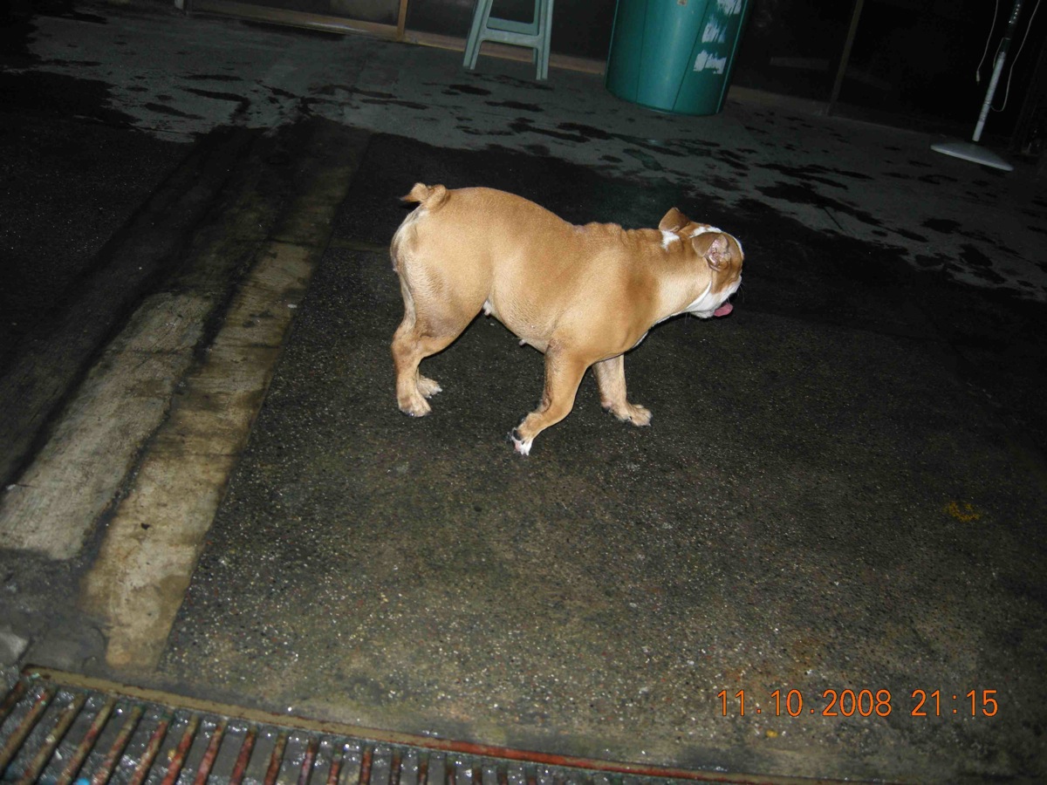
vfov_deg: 40.7
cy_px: 392
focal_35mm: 35
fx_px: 1059
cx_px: 524
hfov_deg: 52.6
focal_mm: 7.5
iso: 100
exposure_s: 1/60
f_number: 2.7
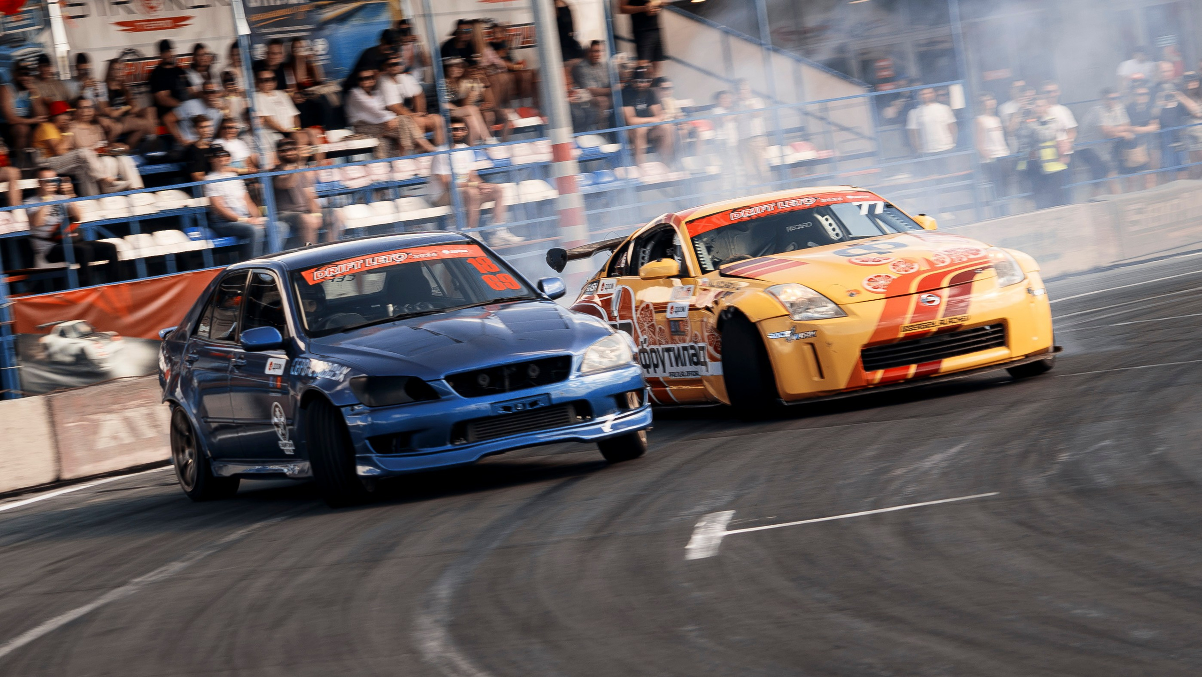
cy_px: 408
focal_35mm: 165
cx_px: 602
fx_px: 5263
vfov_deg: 7.4
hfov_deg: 13.0
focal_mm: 75
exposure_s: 1/125
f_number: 8
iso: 100
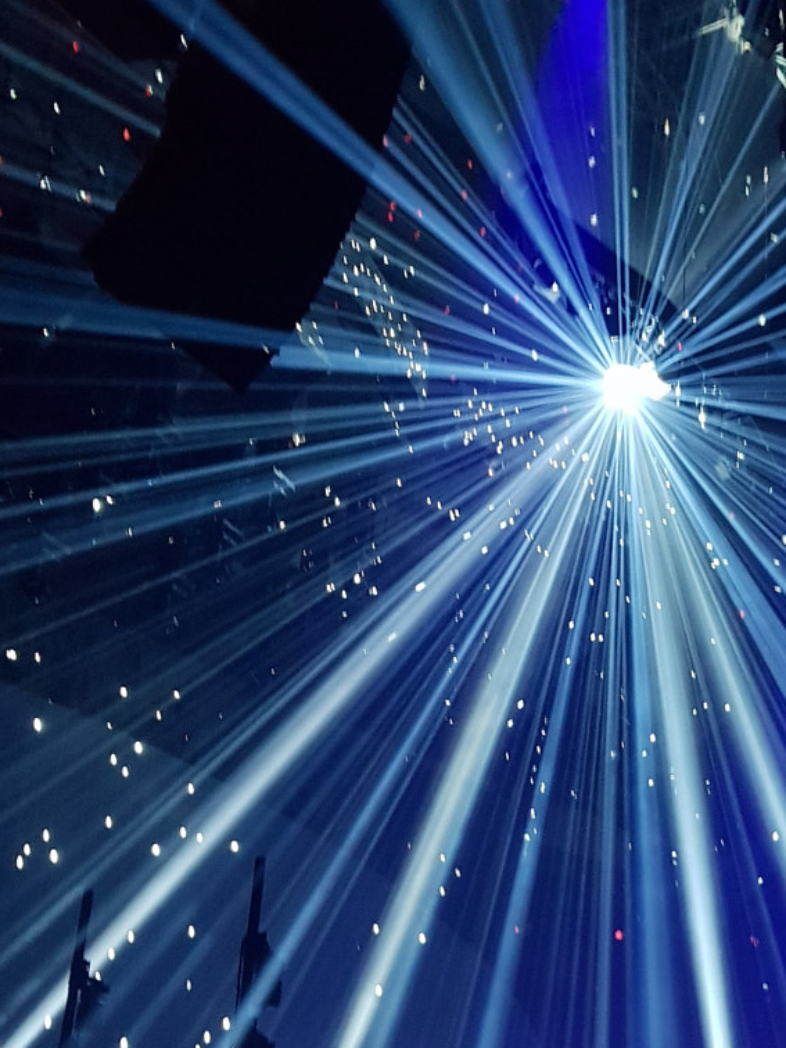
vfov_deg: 34.0
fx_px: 1665
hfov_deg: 26.2
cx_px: 602
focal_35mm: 55
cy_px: 825
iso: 500
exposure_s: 1/10
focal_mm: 4.2
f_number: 1.7
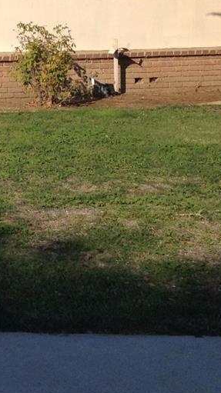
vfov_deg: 18.7
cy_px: 22
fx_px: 1168
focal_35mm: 112
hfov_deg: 9.6
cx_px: -313
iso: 50
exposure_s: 1/2123
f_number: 2.4
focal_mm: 4.28
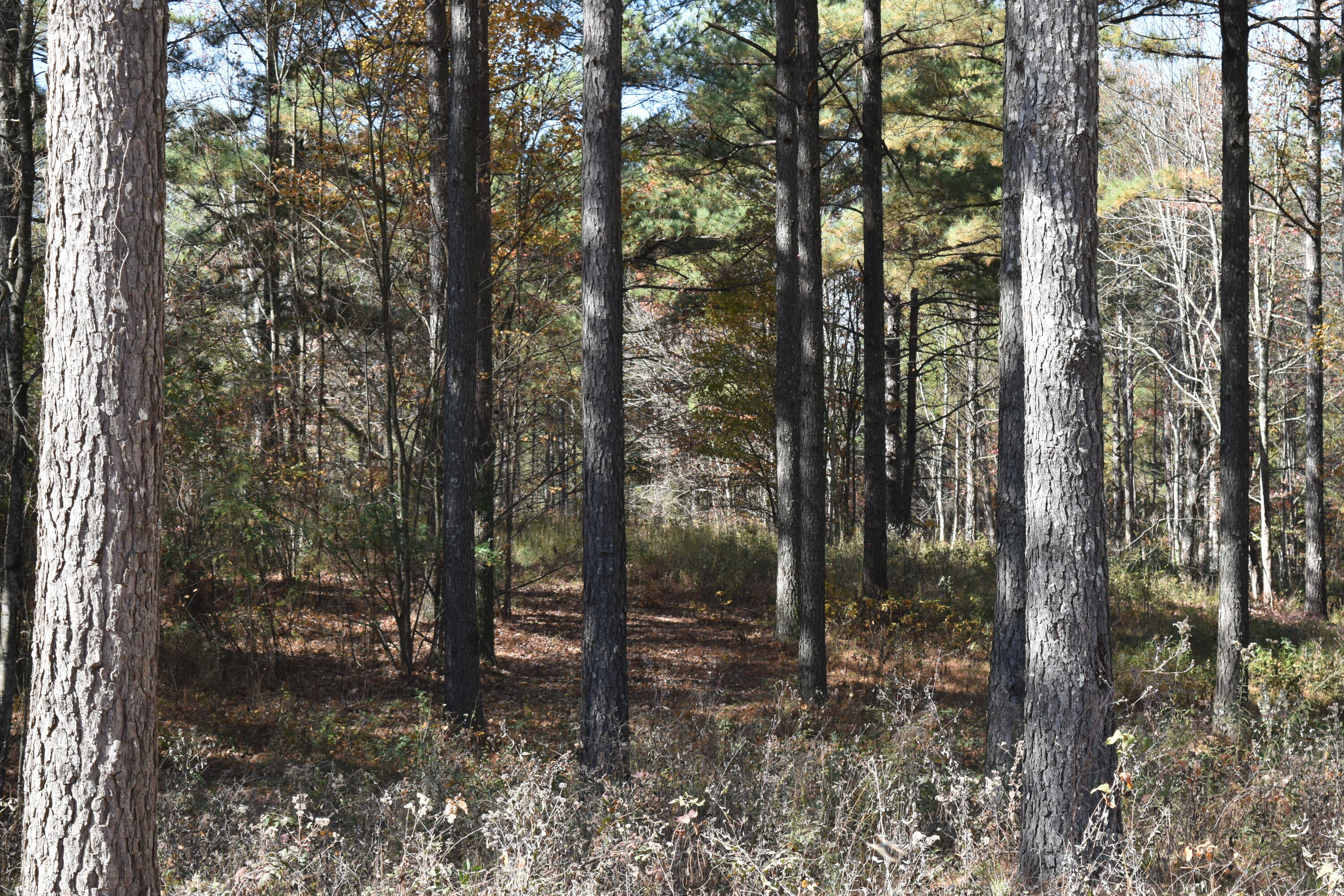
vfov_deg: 16.6
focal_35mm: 82
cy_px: 448
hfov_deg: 24.6
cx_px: 672
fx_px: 3080
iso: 360
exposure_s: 1/250
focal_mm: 55
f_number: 8
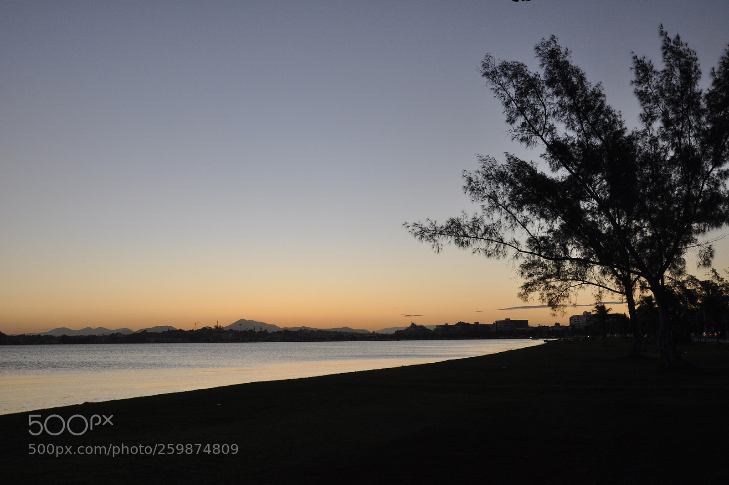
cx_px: 364
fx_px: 667
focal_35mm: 33
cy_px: 242
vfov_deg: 39.9
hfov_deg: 57.3
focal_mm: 22
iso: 640
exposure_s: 1/250
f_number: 8
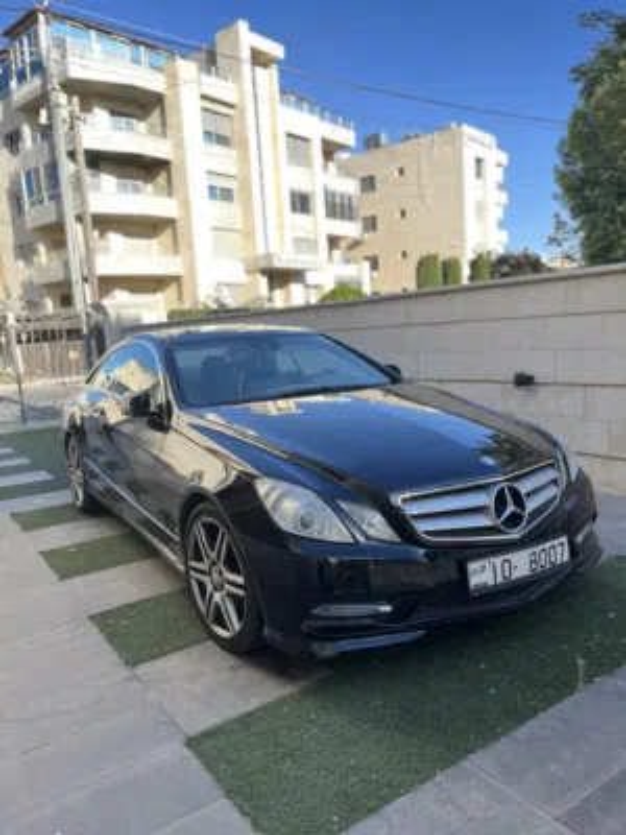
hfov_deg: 53.1
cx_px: 313
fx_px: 627
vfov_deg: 67.3
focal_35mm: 26
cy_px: 418
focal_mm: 5.1
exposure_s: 1/520
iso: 50
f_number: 1.6
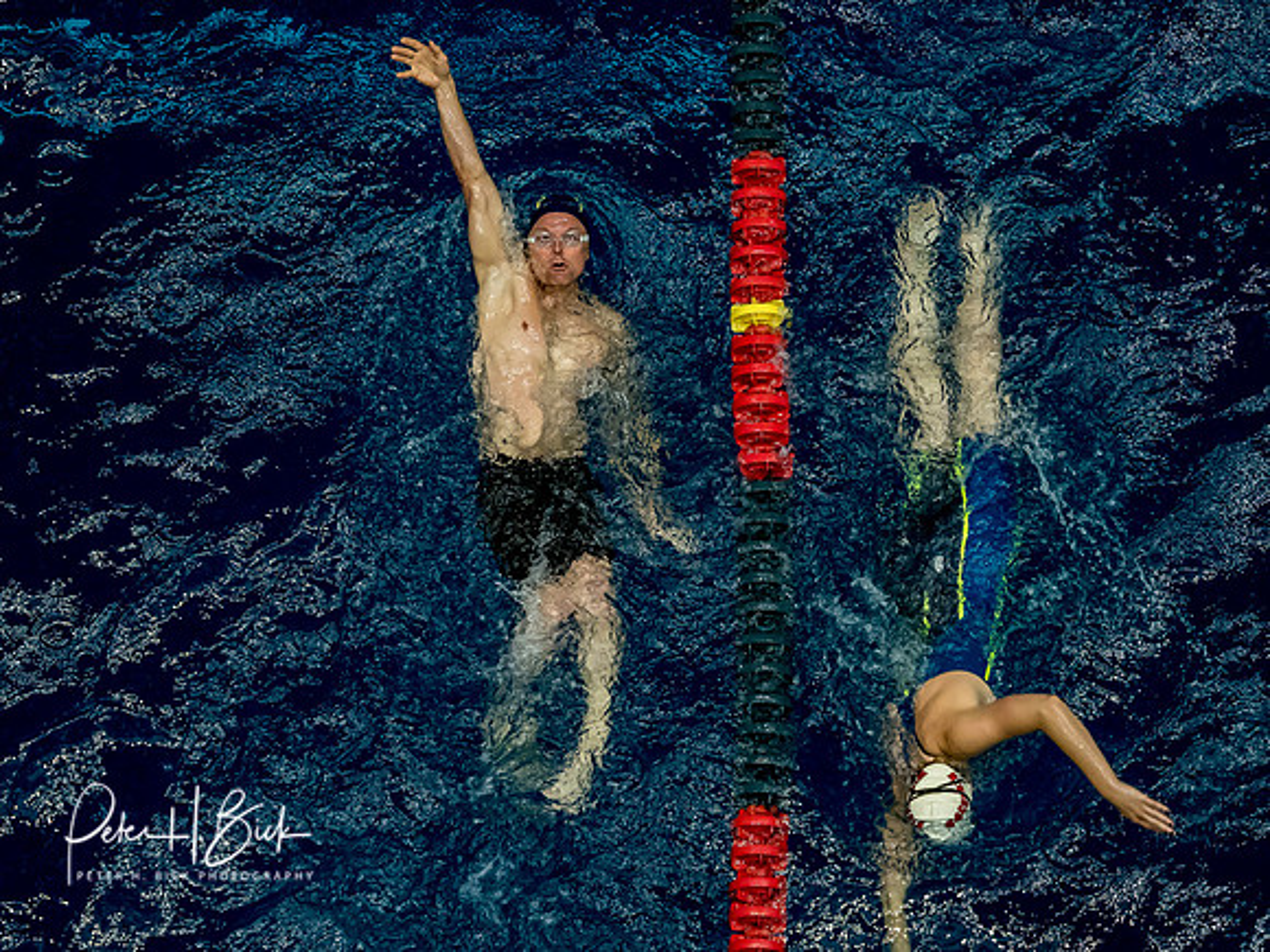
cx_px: 526
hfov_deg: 7.4
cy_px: 394
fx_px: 9813
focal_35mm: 267
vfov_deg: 5.6
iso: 3200
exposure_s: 1/1000
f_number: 2.8
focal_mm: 110
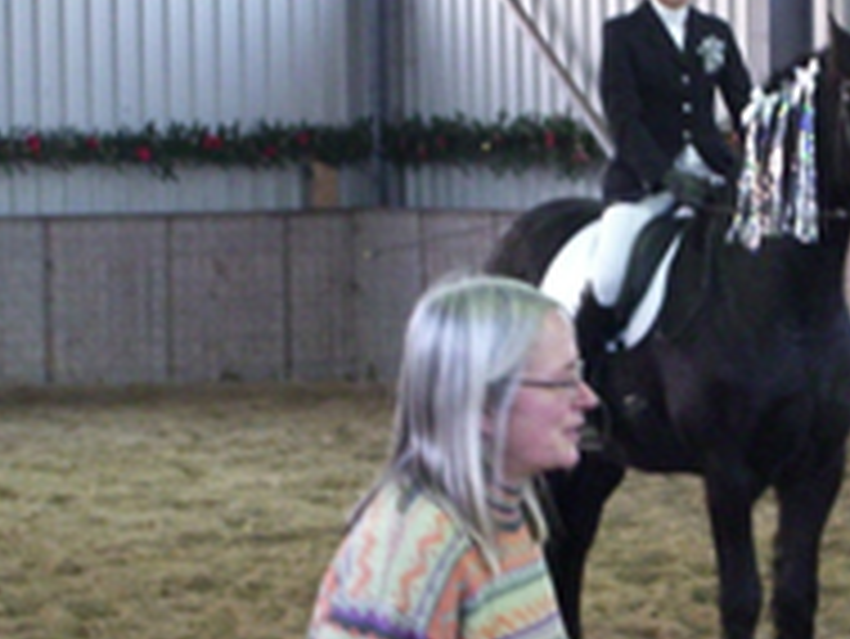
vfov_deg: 8.4
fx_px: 4324
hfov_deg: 11.2
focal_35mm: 176
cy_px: 407
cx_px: 639
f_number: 4.8
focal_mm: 19.7
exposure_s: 1/50
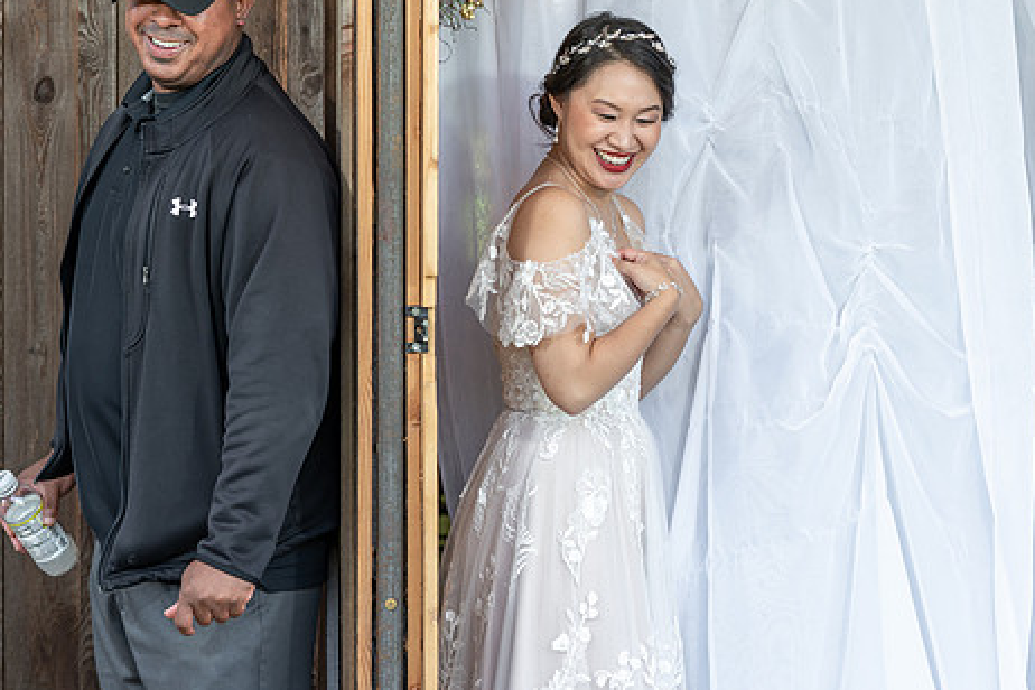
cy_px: 280
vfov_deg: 12.2
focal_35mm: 112
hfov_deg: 18.3
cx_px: 441
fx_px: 3220
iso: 250
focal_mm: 83
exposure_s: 1/200
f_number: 4
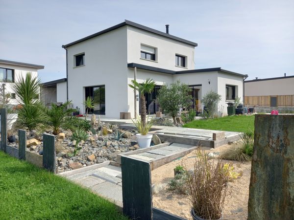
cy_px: 110
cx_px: 147
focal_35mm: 25
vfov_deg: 54.9
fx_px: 212
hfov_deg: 69.4
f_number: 2
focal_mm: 4.6
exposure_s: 1/697
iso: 25
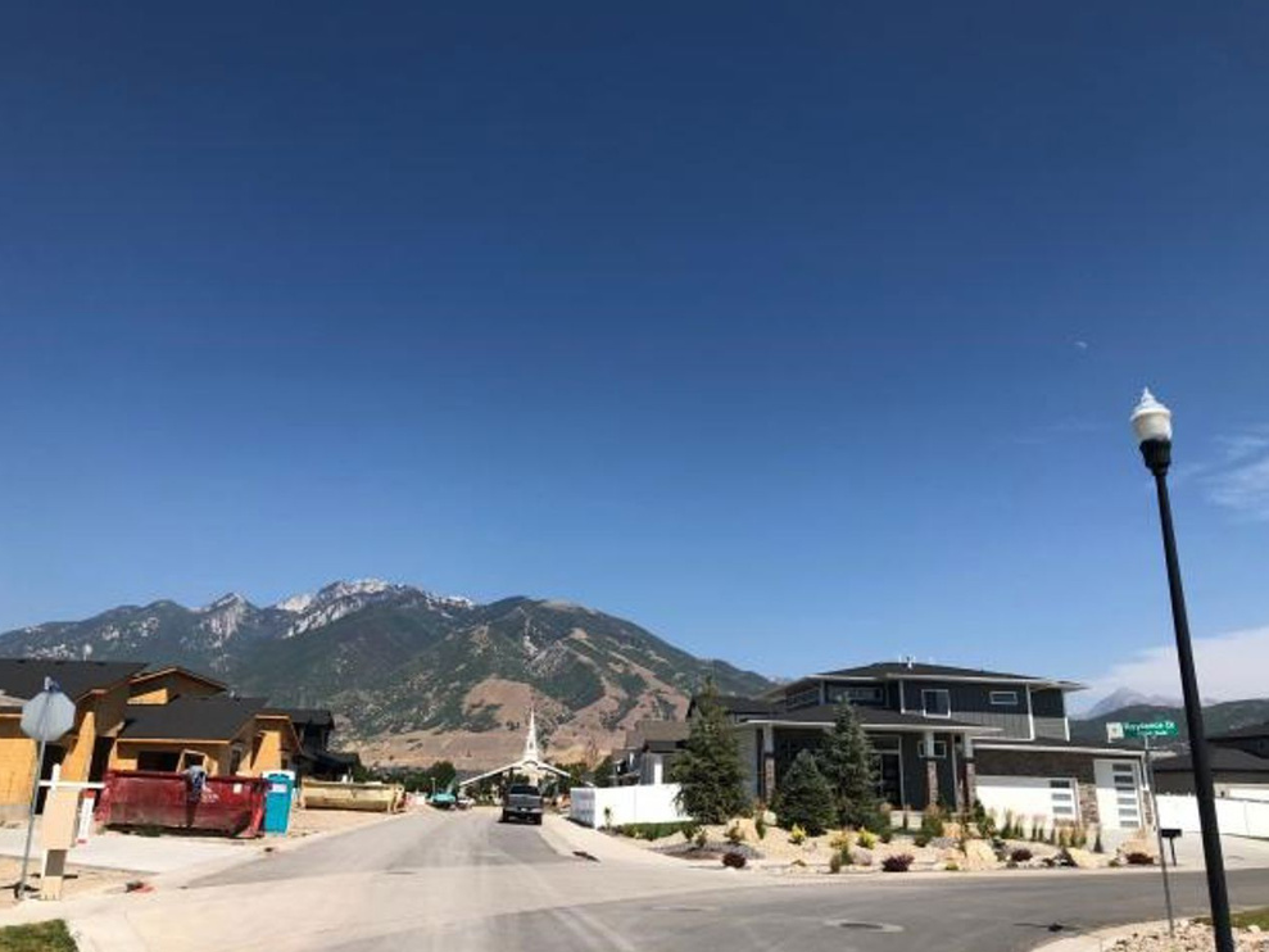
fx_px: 1063
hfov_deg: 61.6
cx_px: 620
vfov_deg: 48.2
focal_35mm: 29
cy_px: 476
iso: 25
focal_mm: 3.99
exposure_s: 1/2288
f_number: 1.8
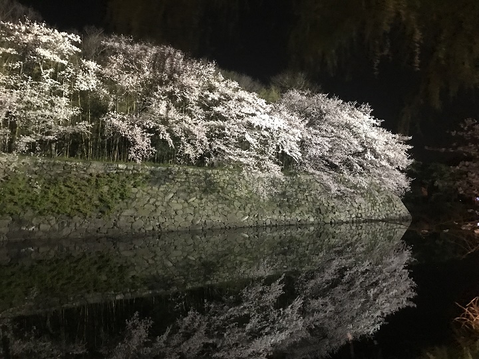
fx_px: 387
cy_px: 180
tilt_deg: +3.9
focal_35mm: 28
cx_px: 240
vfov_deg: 49.7
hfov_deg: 63.4
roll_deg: +1.1
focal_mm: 3.99
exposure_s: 1/5
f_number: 1.8
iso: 80
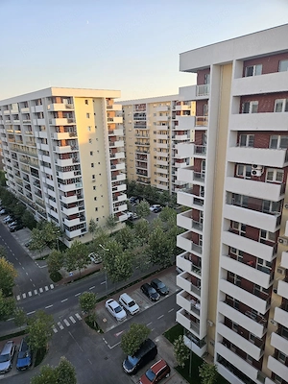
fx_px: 255
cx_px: 144
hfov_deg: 58.9
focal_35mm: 23
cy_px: 192
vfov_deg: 73.9
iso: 25
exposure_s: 1/200
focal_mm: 5.4
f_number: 1.8
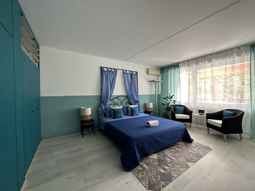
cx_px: 128
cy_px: 96
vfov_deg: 85.7
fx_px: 103
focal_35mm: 14
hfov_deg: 102.1
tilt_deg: -1.4
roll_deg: +0.6
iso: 320
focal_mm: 2.22
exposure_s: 1/71
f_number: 2.2
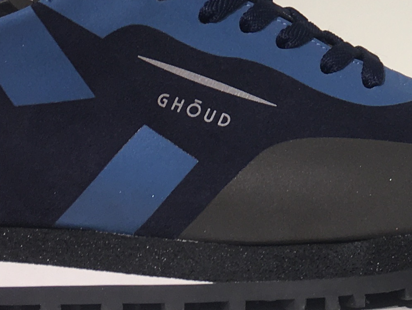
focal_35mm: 117
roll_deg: +0.8
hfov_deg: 16.4
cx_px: 430
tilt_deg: +1.7
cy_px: -174
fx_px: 1393
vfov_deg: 12.0
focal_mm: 4.15
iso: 25
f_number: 2.2
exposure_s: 1/50
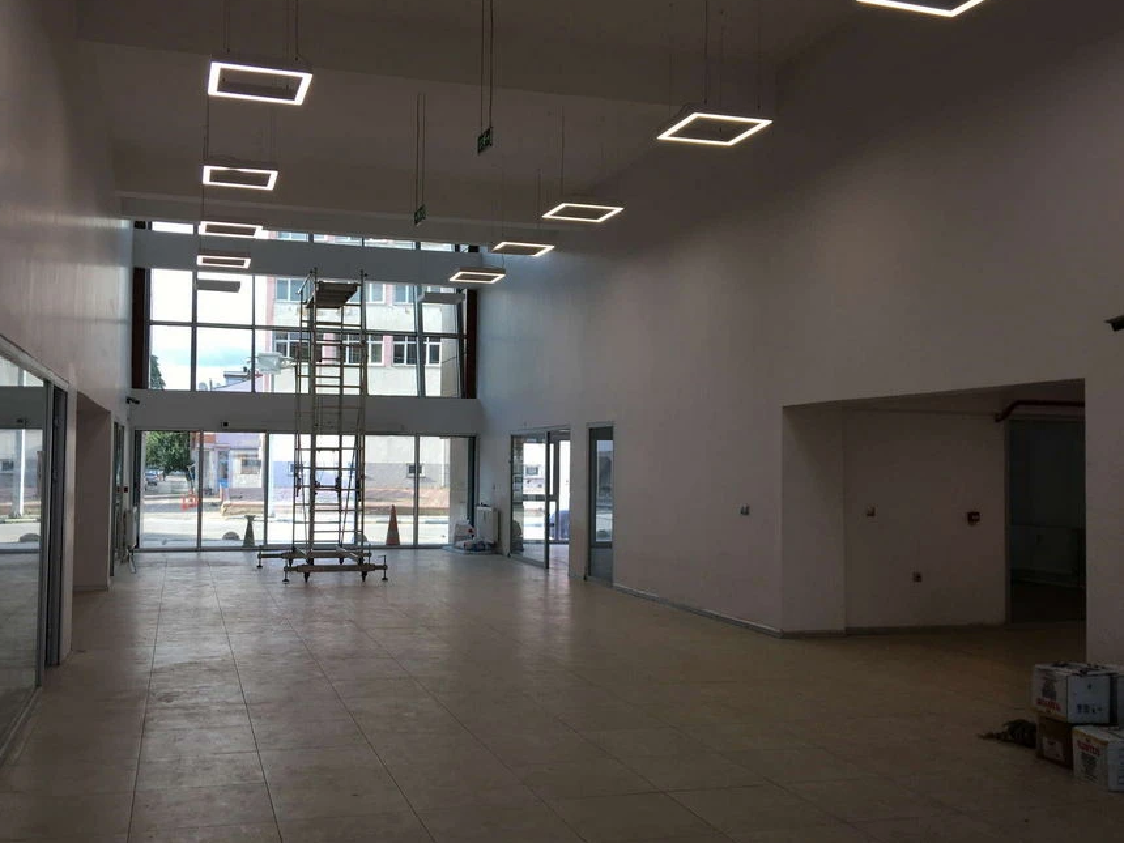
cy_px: 433
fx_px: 1104
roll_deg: -0.8
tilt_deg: +3.9
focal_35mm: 34
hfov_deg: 53.9
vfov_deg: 41.8
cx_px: 512
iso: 25
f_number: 2.2
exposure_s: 1/111
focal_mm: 4.15
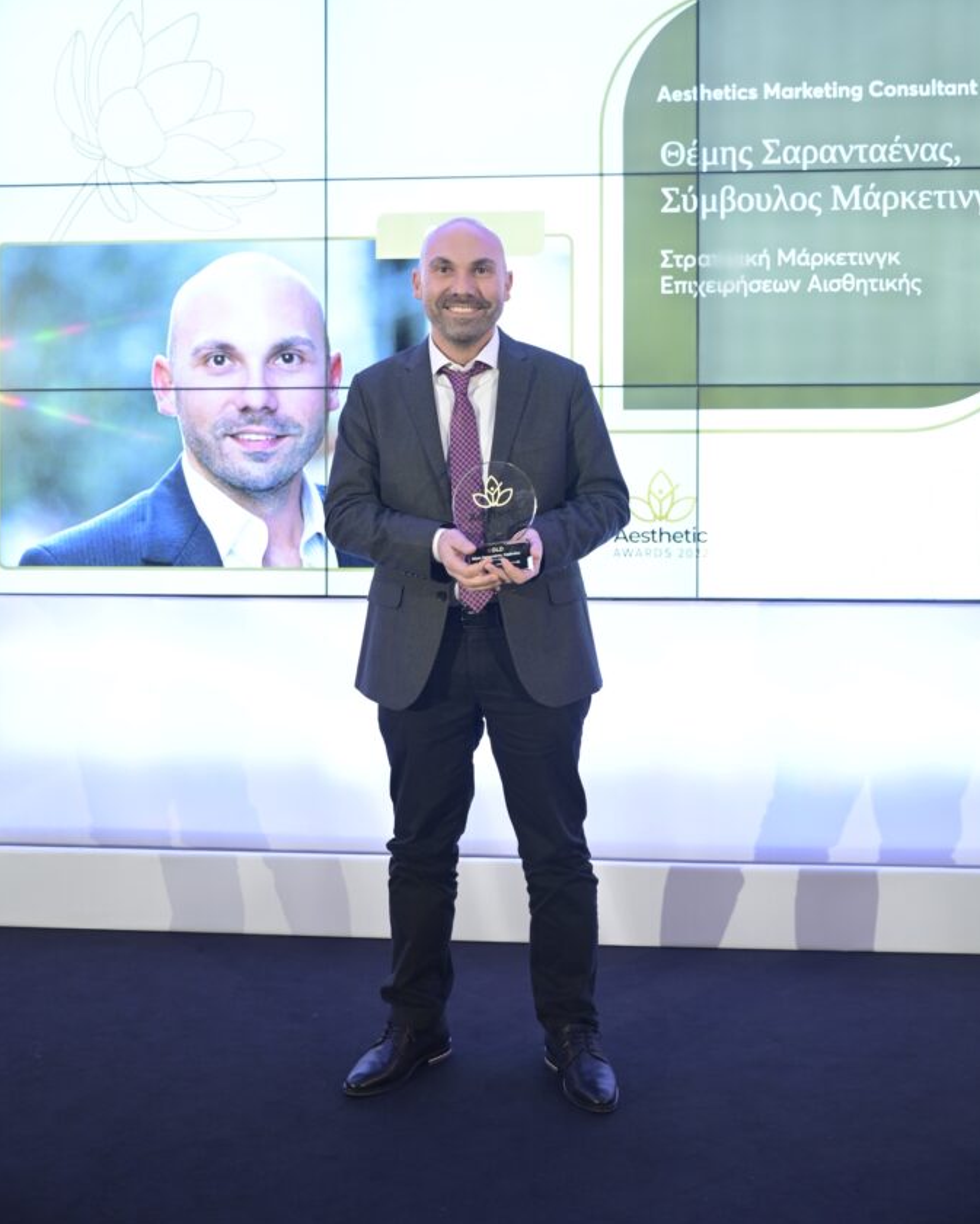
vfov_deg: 45.6
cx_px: 494
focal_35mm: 40
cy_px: 508
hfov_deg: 37.3
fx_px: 1450
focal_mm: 35
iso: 1000
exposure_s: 1/125
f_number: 2.8
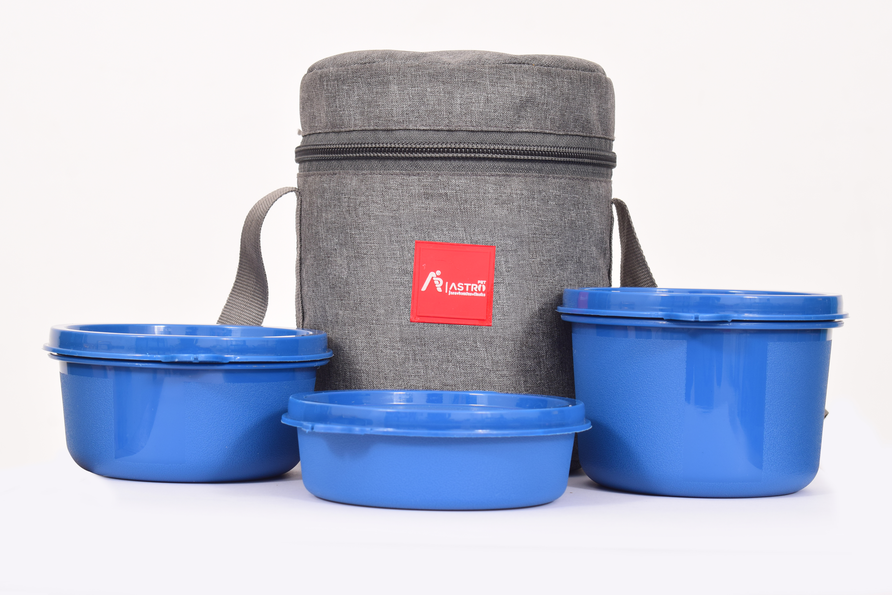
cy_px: 298
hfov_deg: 24.6
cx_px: 446
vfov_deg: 16.6
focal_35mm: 82
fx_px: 2044
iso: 160
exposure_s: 1/125
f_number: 10
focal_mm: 55
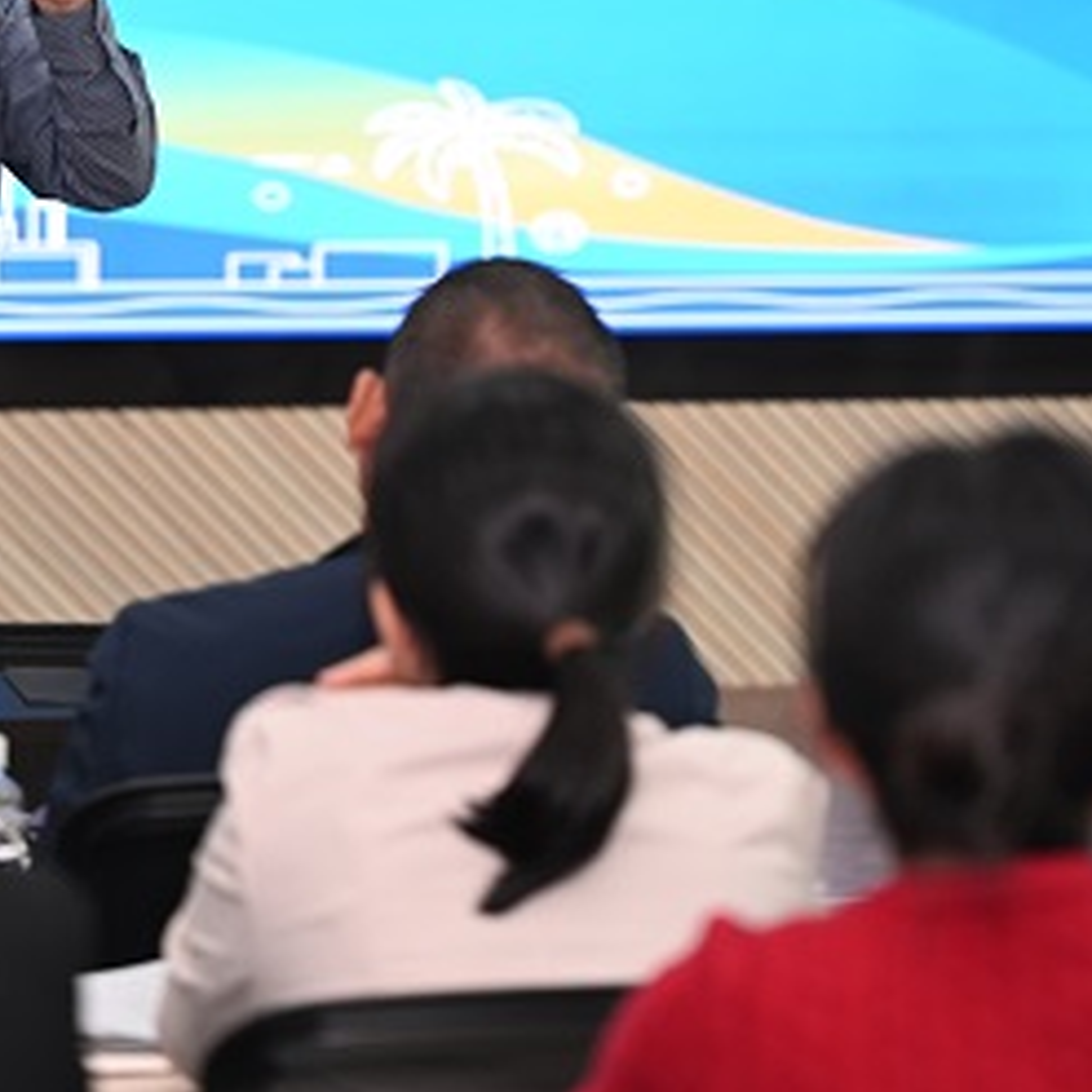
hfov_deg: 6.9
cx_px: 411
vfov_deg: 6.9
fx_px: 9030
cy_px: 80
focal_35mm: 253
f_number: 2.8
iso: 500
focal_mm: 105
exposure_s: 1/100
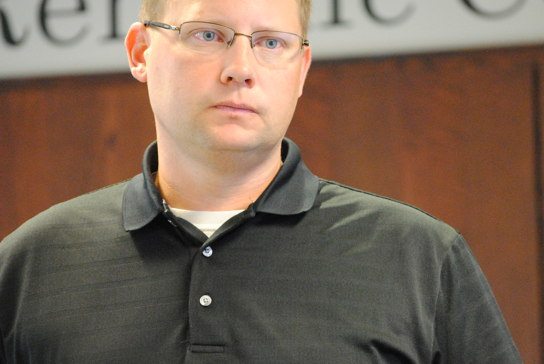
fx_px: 3691
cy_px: 143
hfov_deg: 8.4
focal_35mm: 244
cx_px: 297
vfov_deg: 5.6
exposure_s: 1/13
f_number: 4.8
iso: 1600
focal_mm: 116
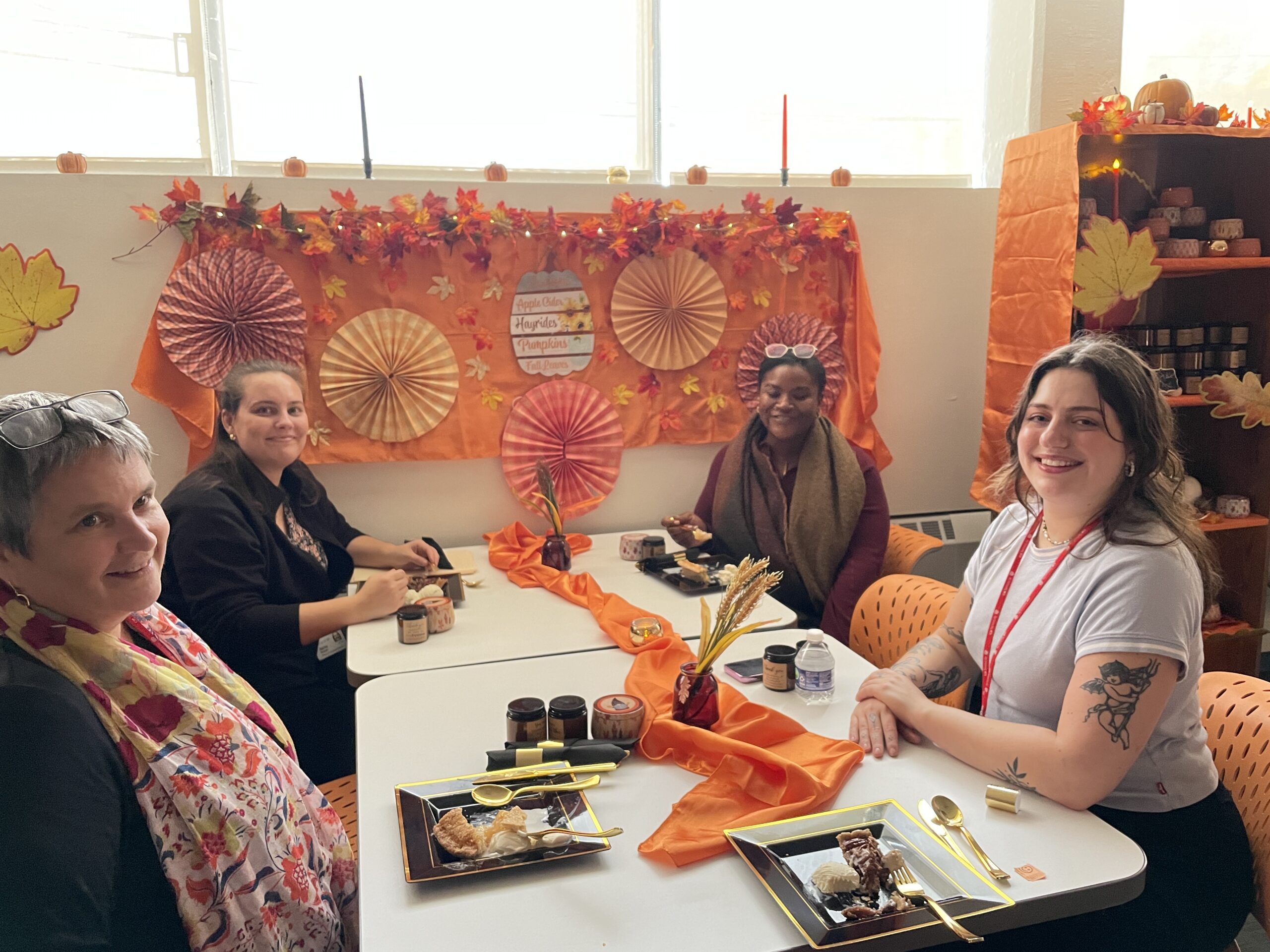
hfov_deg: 67.3
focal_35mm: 26
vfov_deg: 53.1
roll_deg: +1.2
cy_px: 476
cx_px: 635
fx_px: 954
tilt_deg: -9.8
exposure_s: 1/60
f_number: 1.6
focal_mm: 4.2
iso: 400
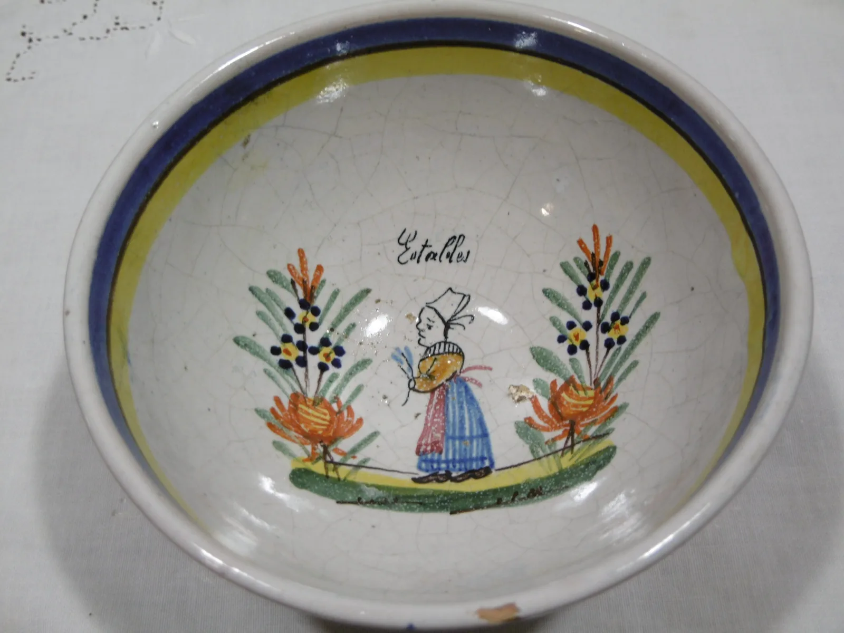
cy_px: 316
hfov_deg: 43.9
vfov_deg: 33.6
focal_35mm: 43
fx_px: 1048
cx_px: 422
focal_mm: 7.7
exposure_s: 1/20
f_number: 3.8
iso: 100
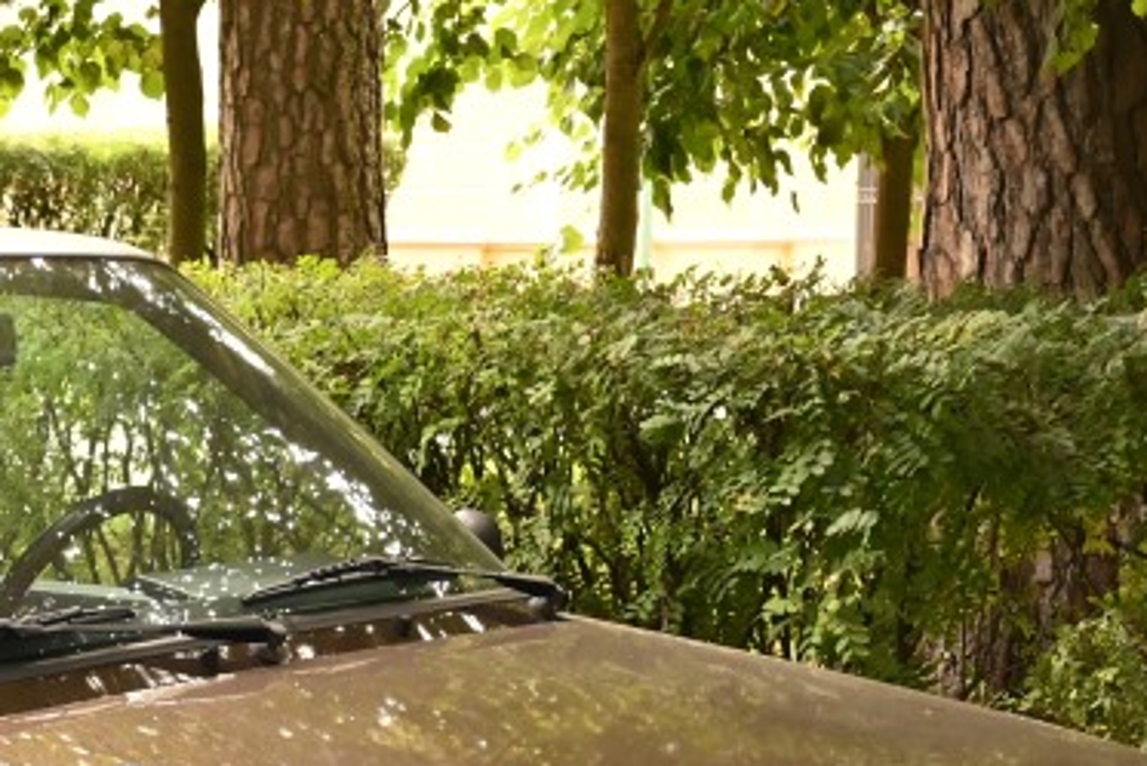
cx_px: 12
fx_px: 3761
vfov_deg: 11.4
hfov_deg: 17.0
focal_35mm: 118
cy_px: 917
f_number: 7.1
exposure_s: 1/250
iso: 3200
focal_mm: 40
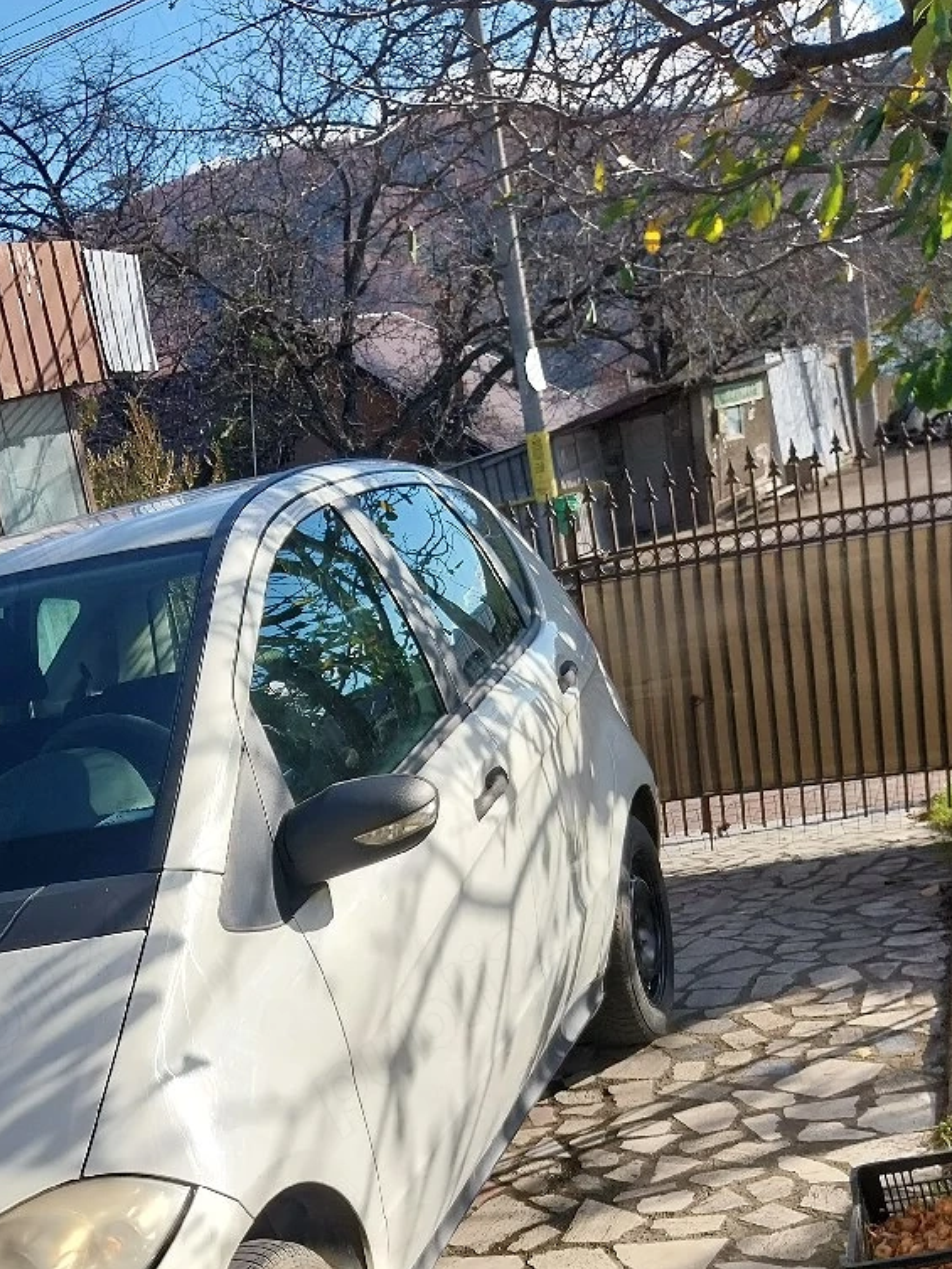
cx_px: 168
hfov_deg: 30.6
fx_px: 1686
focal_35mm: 46
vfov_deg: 39.3
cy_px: 1047
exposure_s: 1/588
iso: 25
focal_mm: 4
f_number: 1.8
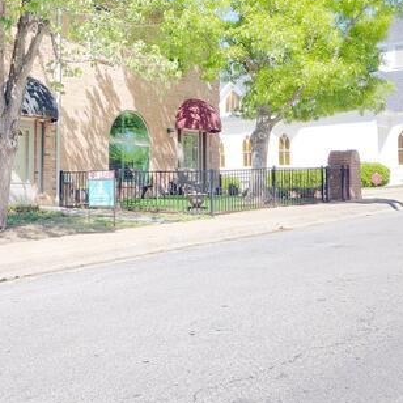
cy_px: 161
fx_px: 580
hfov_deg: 37.0
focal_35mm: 44
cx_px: 80
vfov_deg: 38.2
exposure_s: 1/125
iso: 25
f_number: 1.8
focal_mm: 5.4
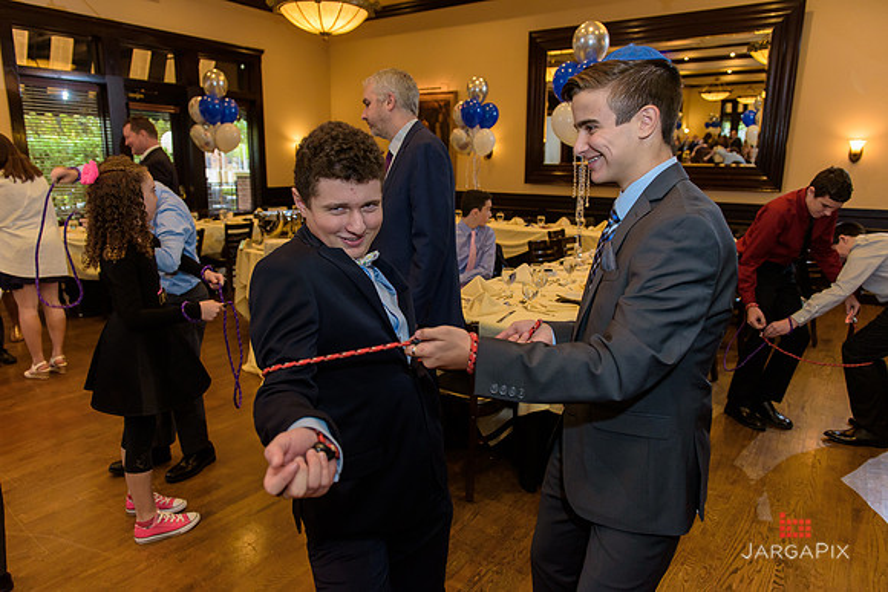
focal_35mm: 24
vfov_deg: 53.2
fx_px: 592
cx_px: 444
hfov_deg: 73.7
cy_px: 296
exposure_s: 1/125
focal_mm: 24
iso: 1250
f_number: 3.2
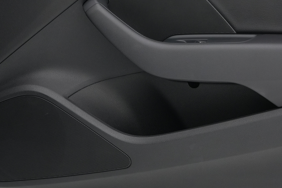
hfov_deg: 19.9
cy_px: 33
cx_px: 176
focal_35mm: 102
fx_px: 802
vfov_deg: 13.3
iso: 640
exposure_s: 1/100
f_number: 8
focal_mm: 34.8
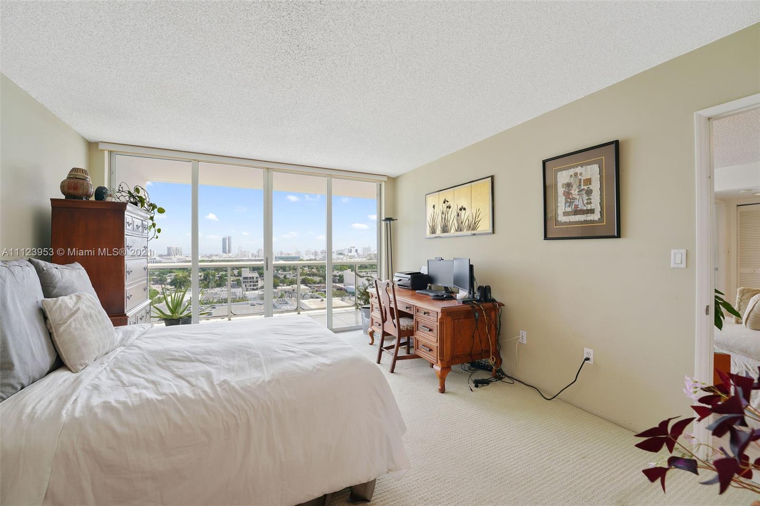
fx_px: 295
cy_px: 253
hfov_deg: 104.3
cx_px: 380
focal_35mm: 14
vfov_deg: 81.2
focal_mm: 14
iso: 200
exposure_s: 1/20
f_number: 8
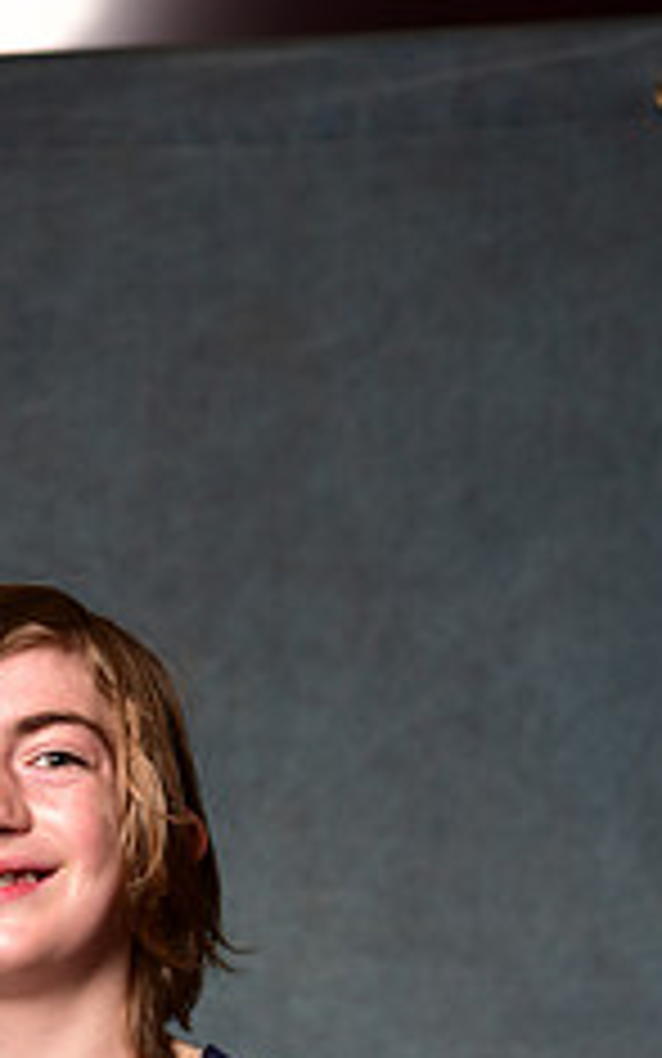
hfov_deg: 7.4
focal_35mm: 176
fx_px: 5077
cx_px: 25
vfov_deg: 11.6
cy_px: 1301
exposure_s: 1/200
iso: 100
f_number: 5
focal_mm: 70
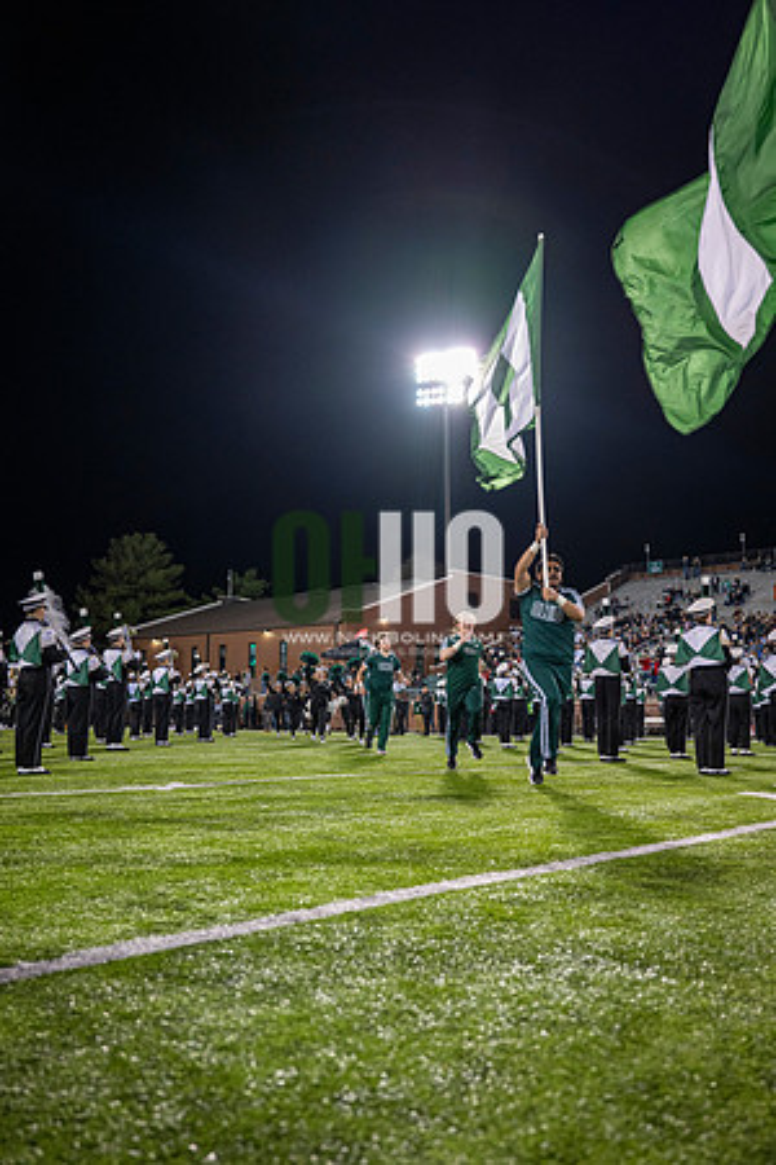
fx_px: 1018
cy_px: 582
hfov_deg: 41.7
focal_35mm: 32
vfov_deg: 59.5
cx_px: 388
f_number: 3.2
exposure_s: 1/500
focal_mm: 31.5
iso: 1250
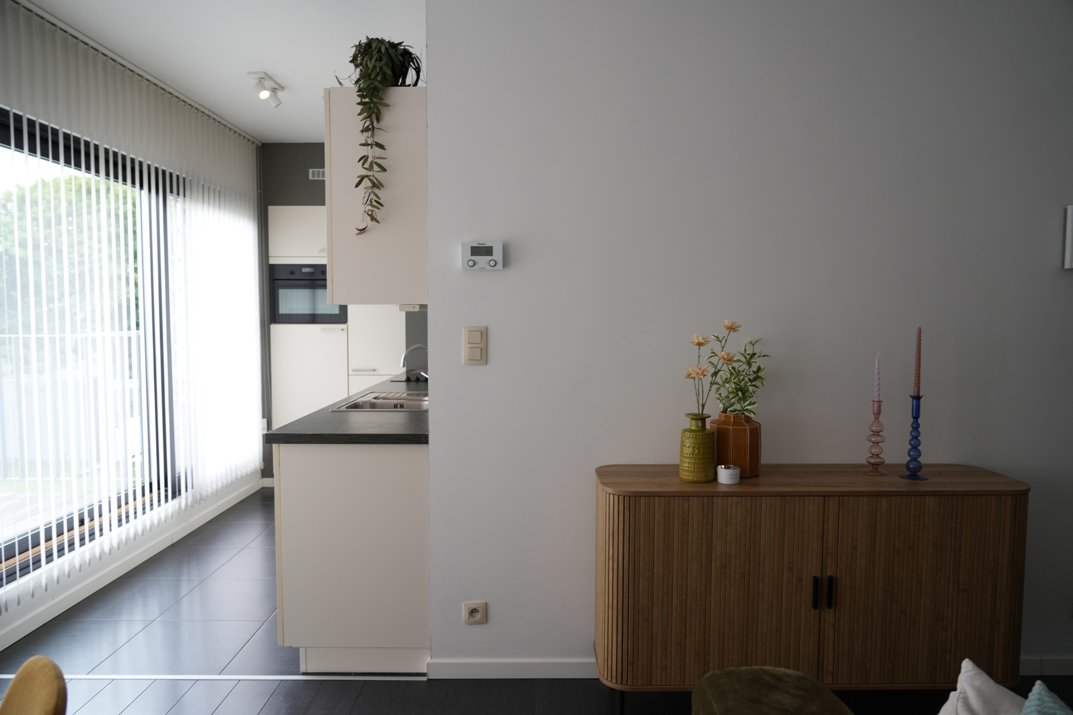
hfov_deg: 73.7
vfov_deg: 53.1
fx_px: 715
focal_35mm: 24
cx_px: 536
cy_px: 358
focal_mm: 24
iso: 200
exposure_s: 1/60
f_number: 4
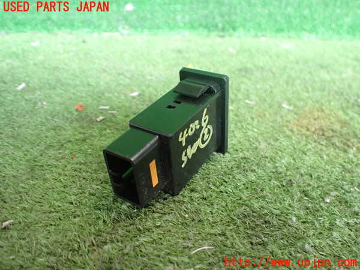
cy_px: 135
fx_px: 312
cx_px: 180
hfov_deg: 60.0
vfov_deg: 46.8
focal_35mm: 30
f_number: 2.3
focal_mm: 5.4
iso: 800
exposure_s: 1/80
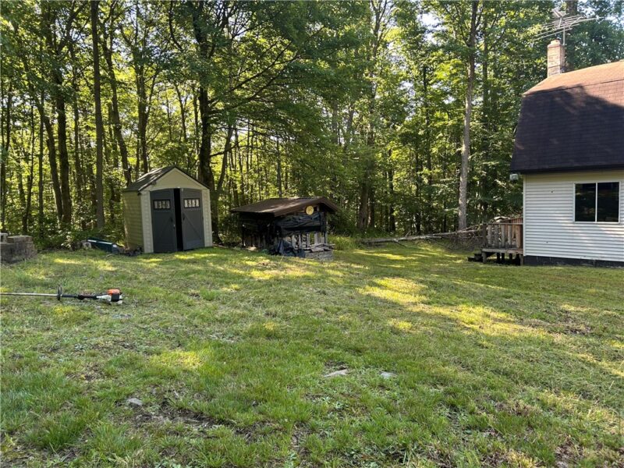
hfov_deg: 67.3
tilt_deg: -4.4
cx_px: 312
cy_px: 234
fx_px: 469
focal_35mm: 26
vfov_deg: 53.1
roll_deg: +4.6
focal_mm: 5.7
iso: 50
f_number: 1.5
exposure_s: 1/121
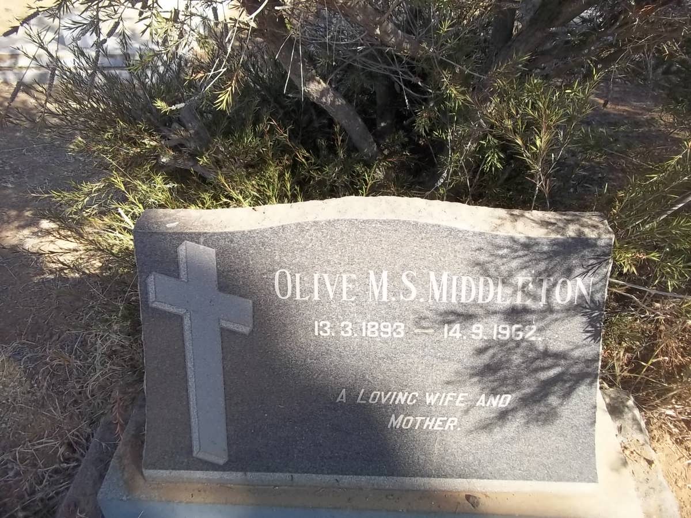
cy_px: 259
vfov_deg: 44.2
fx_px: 639
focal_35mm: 32
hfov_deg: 56.8
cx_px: 346
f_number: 2.9
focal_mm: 5.7
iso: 80
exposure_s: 1/400
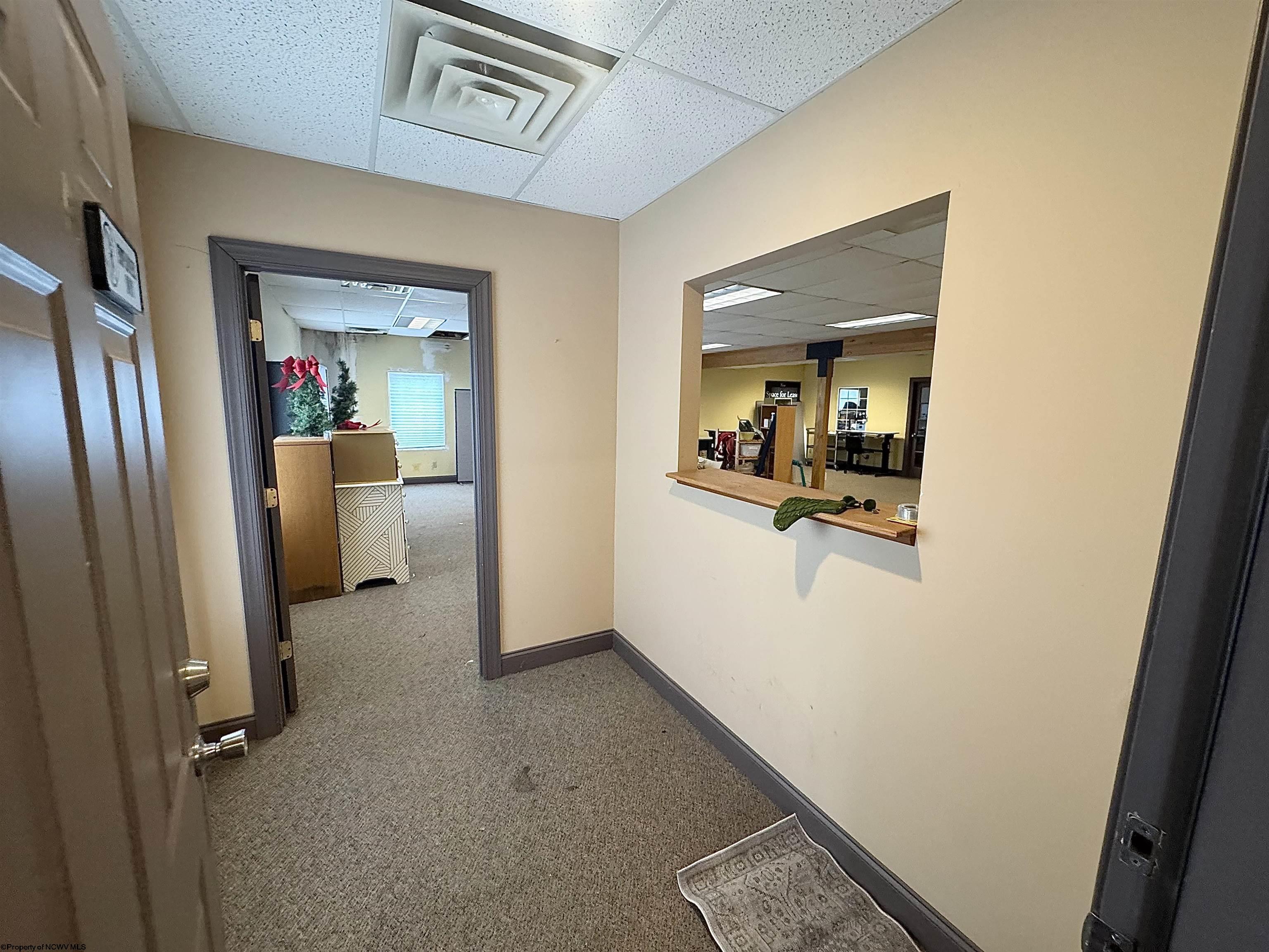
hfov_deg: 102.1
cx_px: 634
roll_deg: -1.1
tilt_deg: -7.8
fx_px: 513
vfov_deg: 85.7
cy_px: 476
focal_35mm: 14
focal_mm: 2.22
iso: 320
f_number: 2.2
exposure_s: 1/60
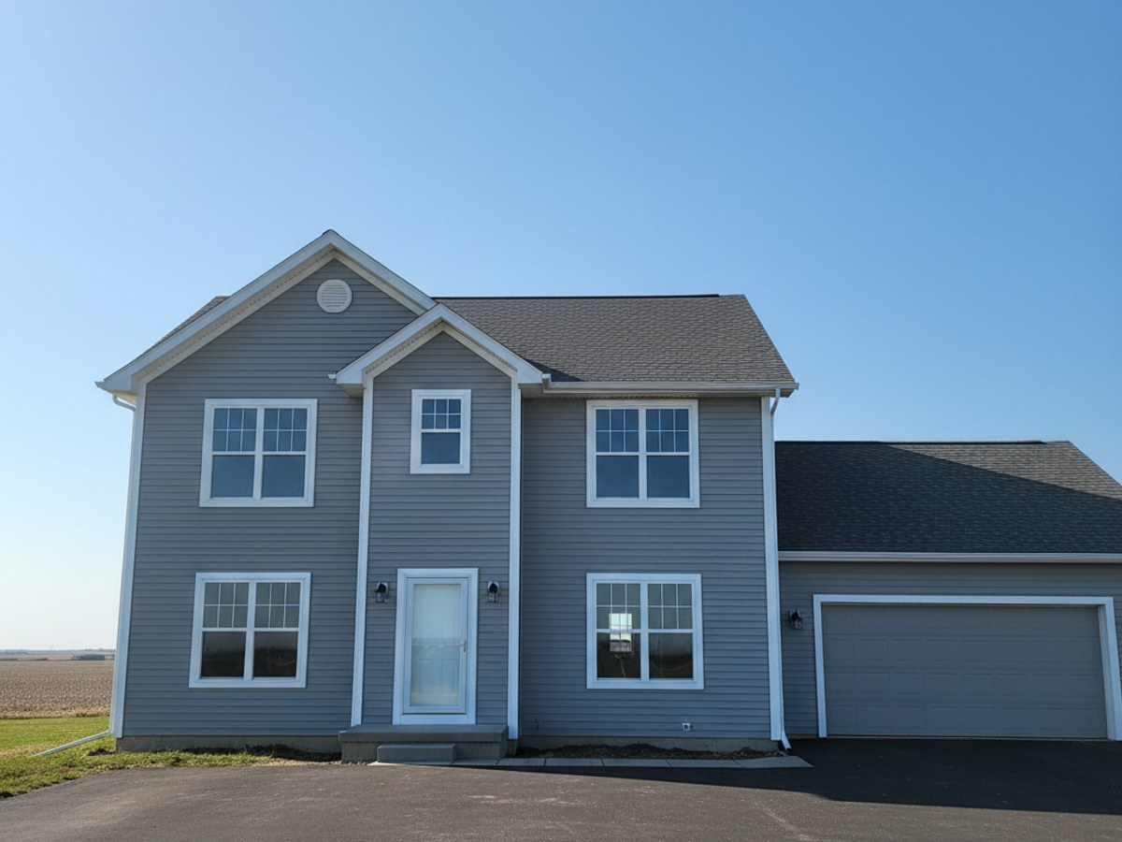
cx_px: 561
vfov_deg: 53.1
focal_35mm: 26
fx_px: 843
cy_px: 421
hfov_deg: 67.3
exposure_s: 1/317
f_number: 1.6
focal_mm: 5.7
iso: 526
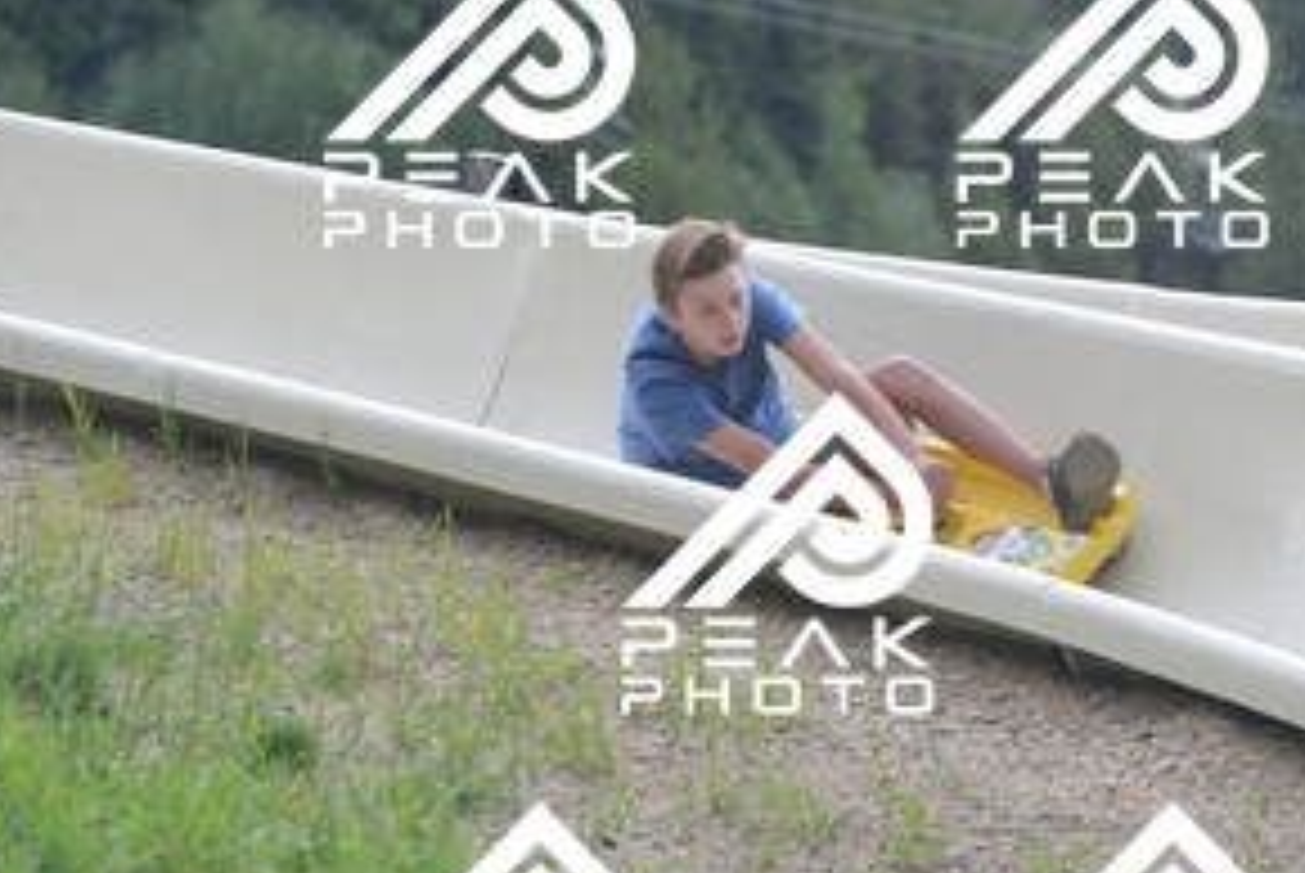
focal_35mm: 269
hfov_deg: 7.6
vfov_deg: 5.1
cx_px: 796
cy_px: 524
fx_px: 9761
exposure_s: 1/640
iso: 1000
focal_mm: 195
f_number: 6.3
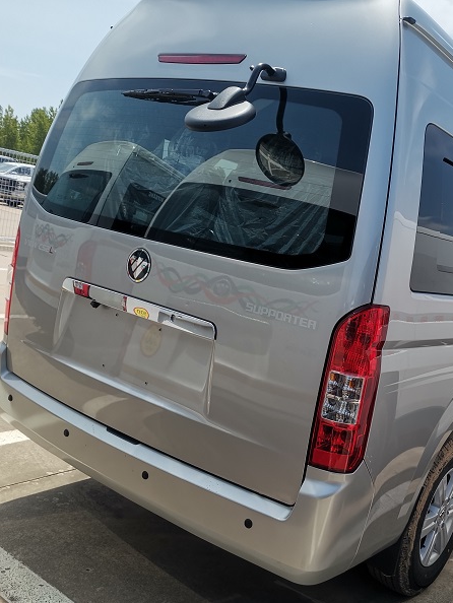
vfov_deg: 52.6
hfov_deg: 39.4
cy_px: 303
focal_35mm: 35
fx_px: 610
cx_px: 351
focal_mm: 5.5
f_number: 1.8
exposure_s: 1/1887
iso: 50
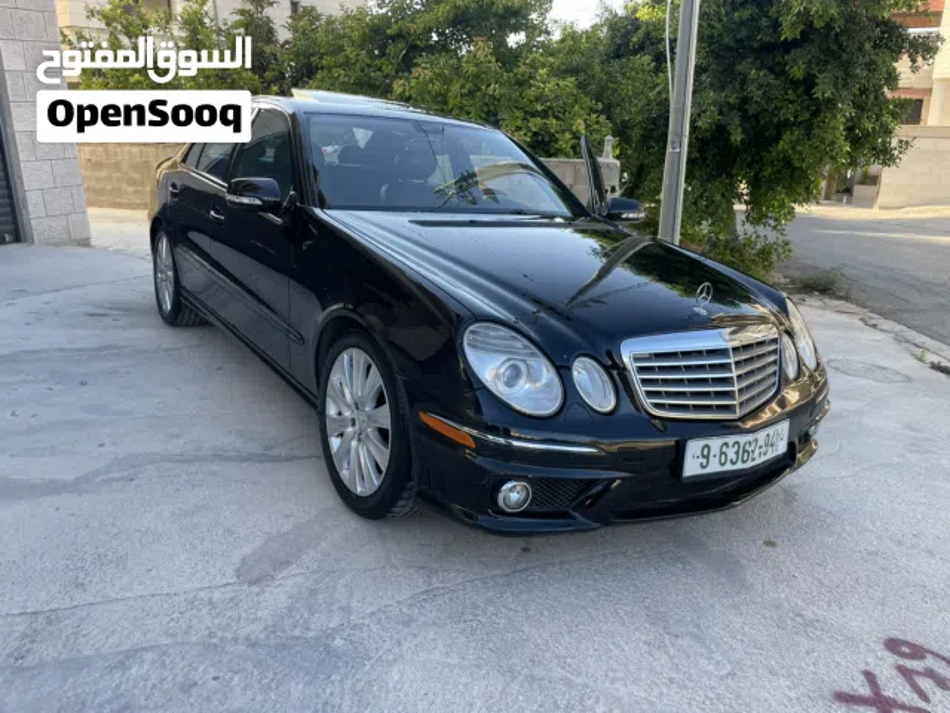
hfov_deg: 67.3
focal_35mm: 26
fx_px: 714
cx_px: 475
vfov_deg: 53.1
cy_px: 356
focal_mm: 4.2
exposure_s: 1/309
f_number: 1.6
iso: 32
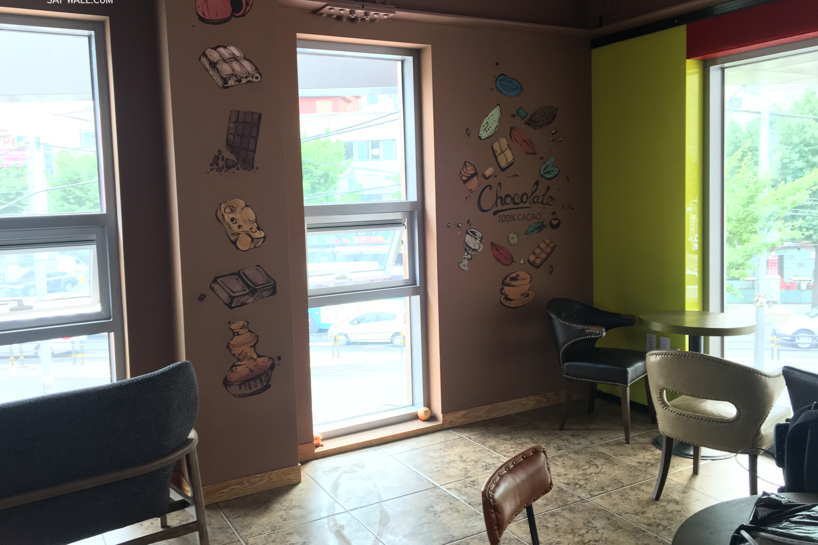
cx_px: 403
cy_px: 244
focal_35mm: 31
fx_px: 704
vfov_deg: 42.3
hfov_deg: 60.3
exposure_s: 1/30
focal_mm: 4.15
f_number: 2.2
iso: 80
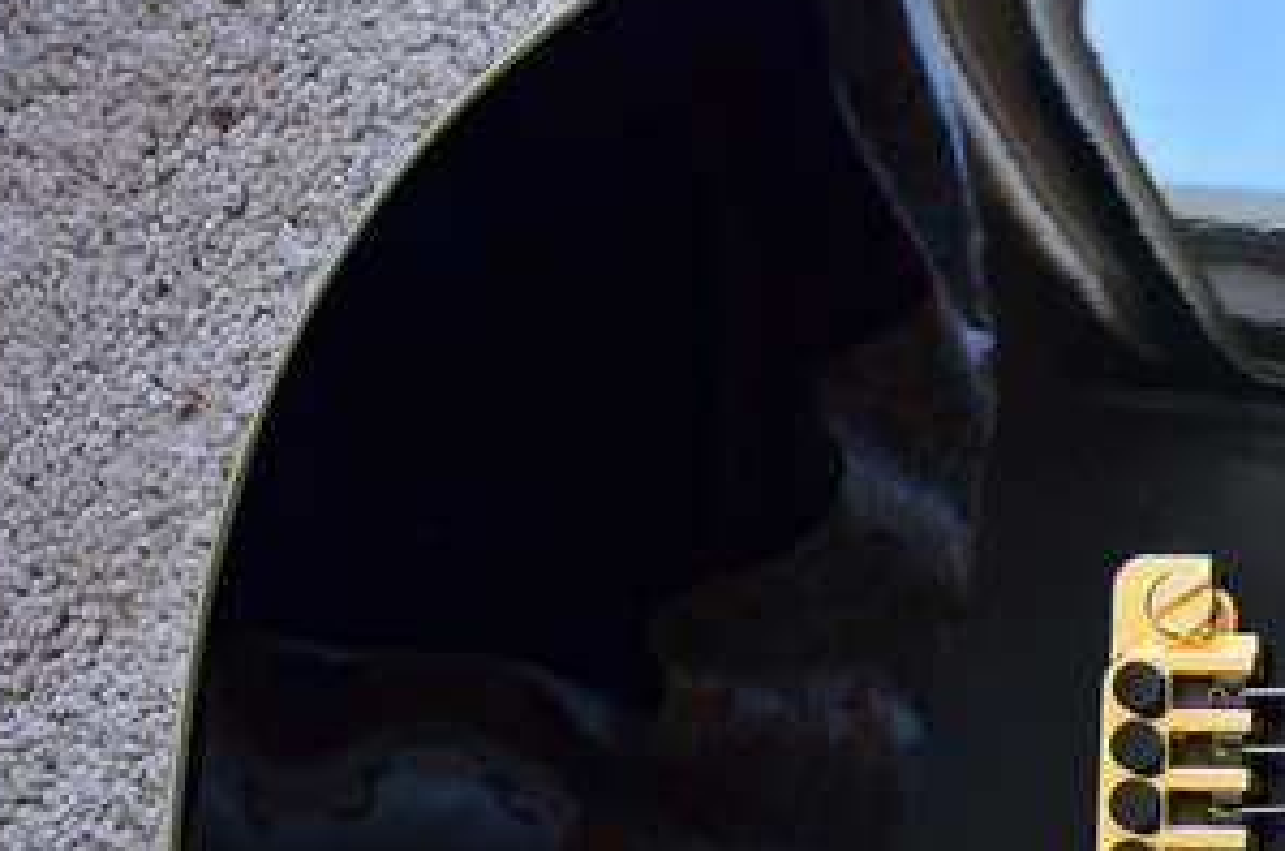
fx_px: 2671
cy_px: 864
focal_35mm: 75
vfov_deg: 17.6
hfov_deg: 23.9
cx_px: 1655
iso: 500
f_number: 4
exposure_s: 1/50
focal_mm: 18.5
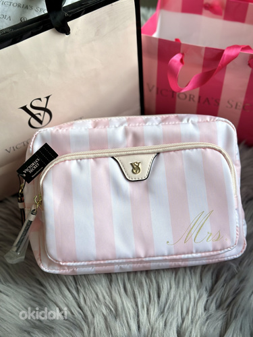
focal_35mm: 48
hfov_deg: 30.3
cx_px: 126
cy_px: 168
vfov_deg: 39.7
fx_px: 468
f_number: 1.78
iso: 80
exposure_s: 1/395
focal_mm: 6.86
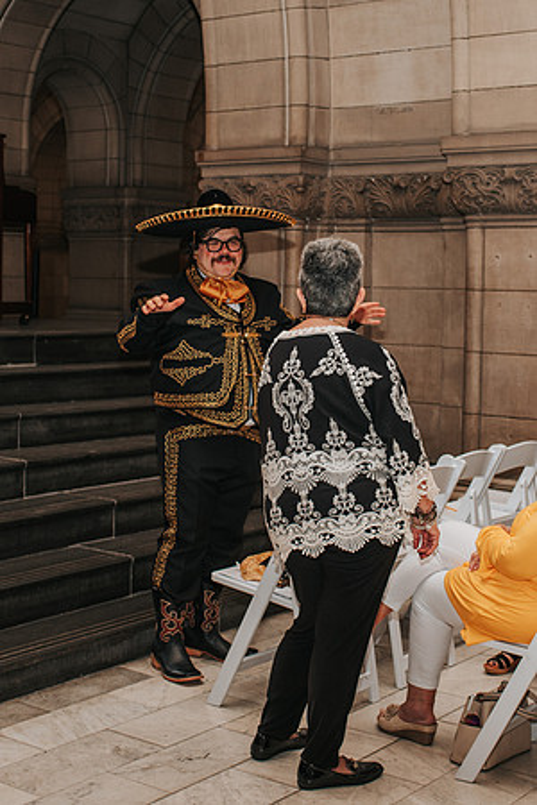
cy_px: 354
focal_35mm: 59
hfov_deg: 23.1
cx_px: 268
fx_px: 1314
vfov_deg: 34.0
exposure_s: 1/200
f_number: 3.5
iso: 1000
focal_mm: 35
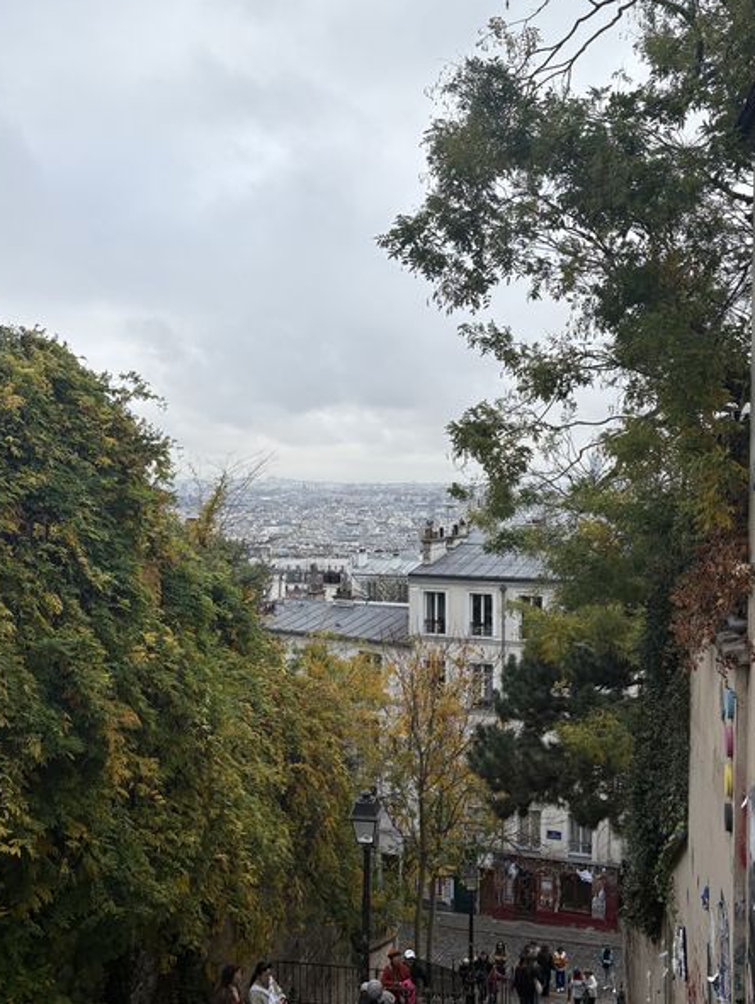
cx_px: 418
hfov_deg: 41.8
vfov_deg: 53.9
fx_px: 988
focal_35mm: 34
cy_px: 495
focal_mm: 5.96
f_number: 1.6
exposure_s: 1/1064
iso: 50
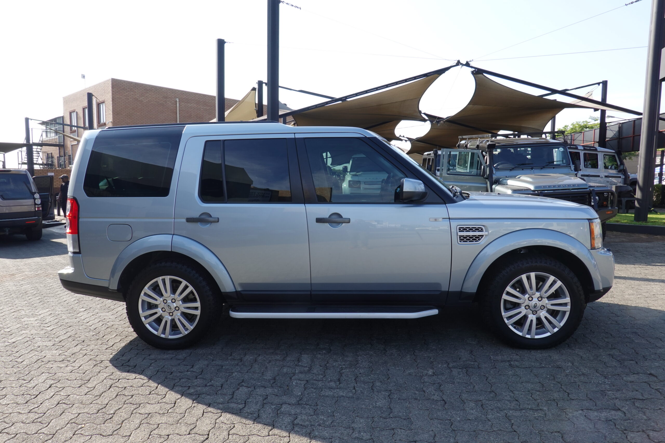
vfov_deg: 53.1
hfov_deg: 73.7
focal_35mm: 24
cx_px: 332
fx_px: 443
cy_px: 222
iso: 125
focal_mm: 9
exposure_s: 1/60
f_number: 9
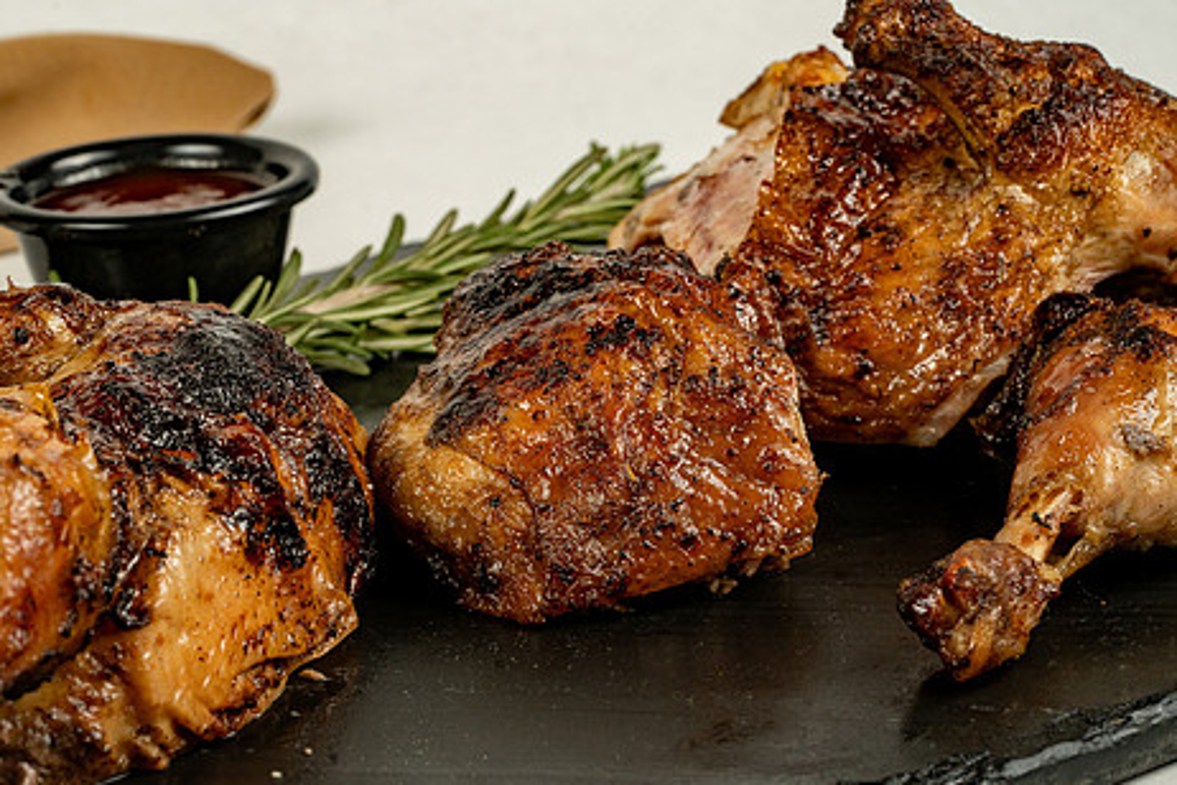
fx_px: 3694
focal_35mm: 113
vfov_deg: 12.1
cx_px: 515
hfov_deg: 18.1
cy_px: 401
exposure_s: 1/200
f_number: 11
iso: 800
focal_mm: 90
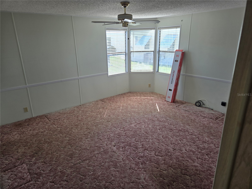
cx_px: 126
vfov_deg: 58.9
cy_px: 94
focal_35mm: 23
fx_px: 167
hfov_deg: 73.9
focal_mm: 5.4
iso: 25
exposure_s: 1/200
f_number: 1.8
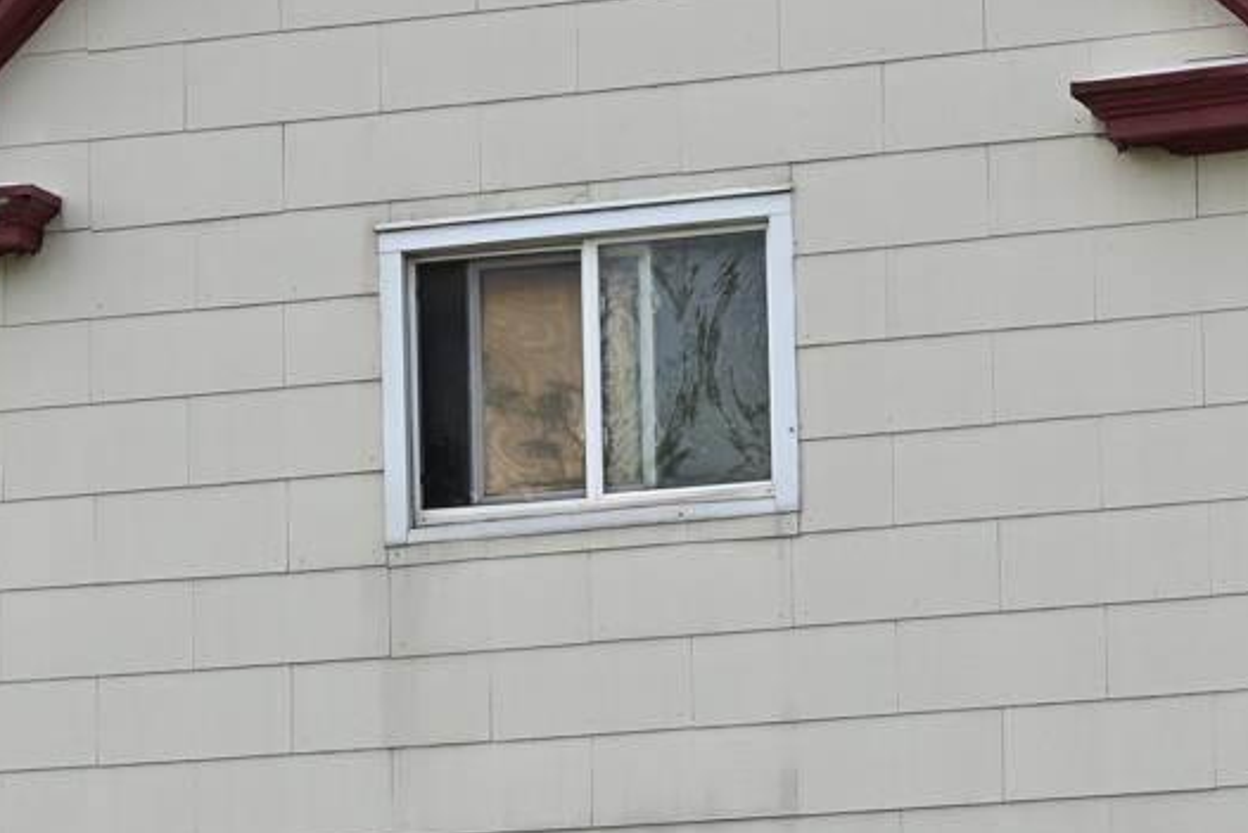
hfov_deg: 8.9
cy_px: 1095
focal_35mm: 228
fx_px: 7906
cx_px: -211
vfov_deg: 6.0
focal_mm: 48
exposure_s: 1/400
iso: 100
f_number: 7.1
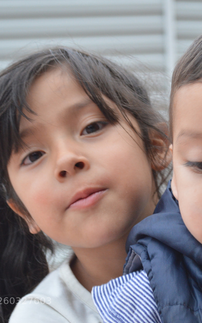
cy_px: 162
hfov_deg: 11.8
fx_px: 977
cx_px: 136
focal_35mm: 111
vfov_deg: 18.8
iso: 800
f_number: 5.6
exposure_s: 1/25
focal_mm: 48
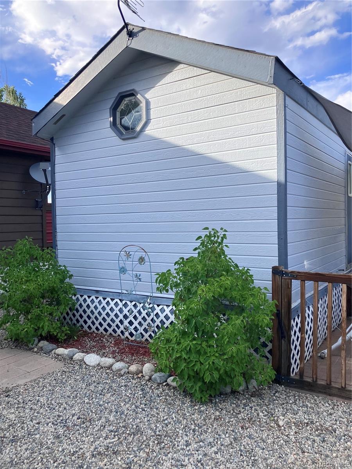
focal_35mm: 28
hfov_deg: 49.7
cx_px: 176
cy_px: 234
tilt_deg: +1.8
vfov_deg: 63.4
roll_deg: +2.3
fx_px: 380
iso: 32
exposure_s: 1/725
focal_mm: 3.99
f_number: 1.8
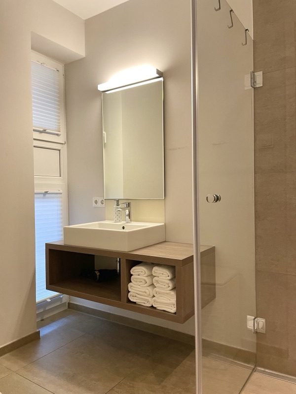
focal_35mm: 26
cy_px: 197
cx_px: 148
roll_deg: +1.3
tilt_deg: +1.5
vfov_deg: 67.3
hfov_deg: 53.1
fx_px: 296
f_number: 1.6
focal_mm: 4.2
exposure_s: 1/50
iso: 125
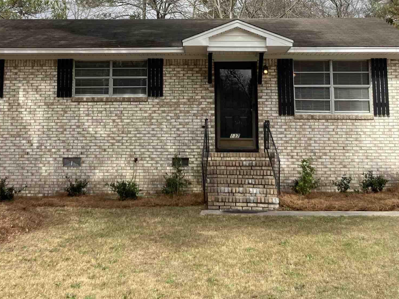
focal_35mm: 58
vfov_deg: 24.9
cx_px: 182
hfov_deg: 33.2
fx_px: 668
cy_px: 76
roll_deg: -0.4
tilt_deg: +10.1
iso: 20
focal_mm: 3.99
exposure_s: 1/1279
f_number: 1.8
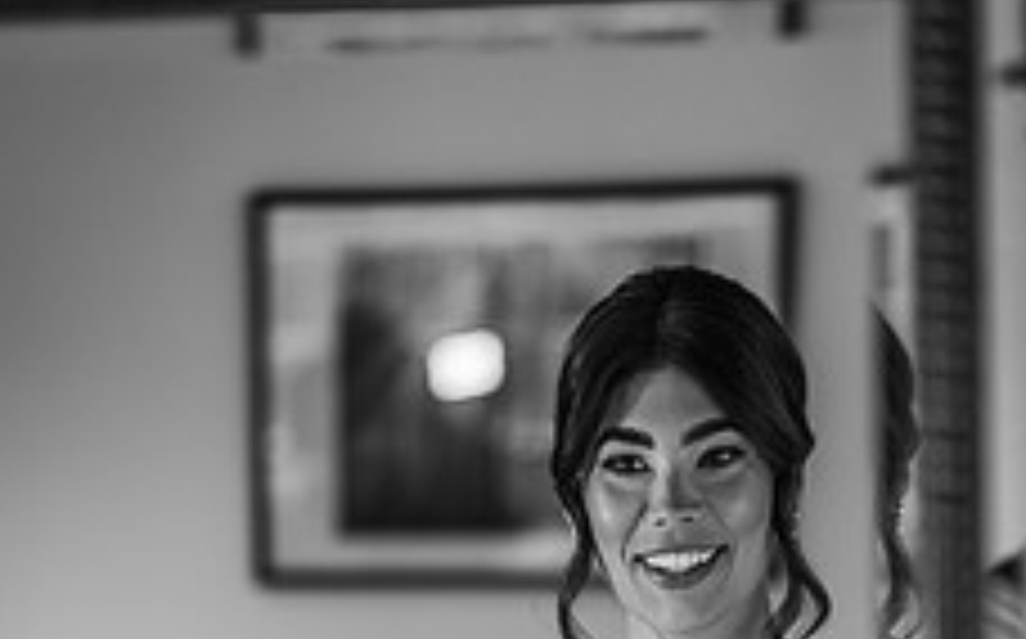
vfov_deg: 7.5
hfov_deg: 12.3
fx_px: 4777
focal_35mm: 171
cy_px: 918
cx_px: 610
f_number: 1.8
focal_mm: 85
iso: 200
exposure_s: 1/200
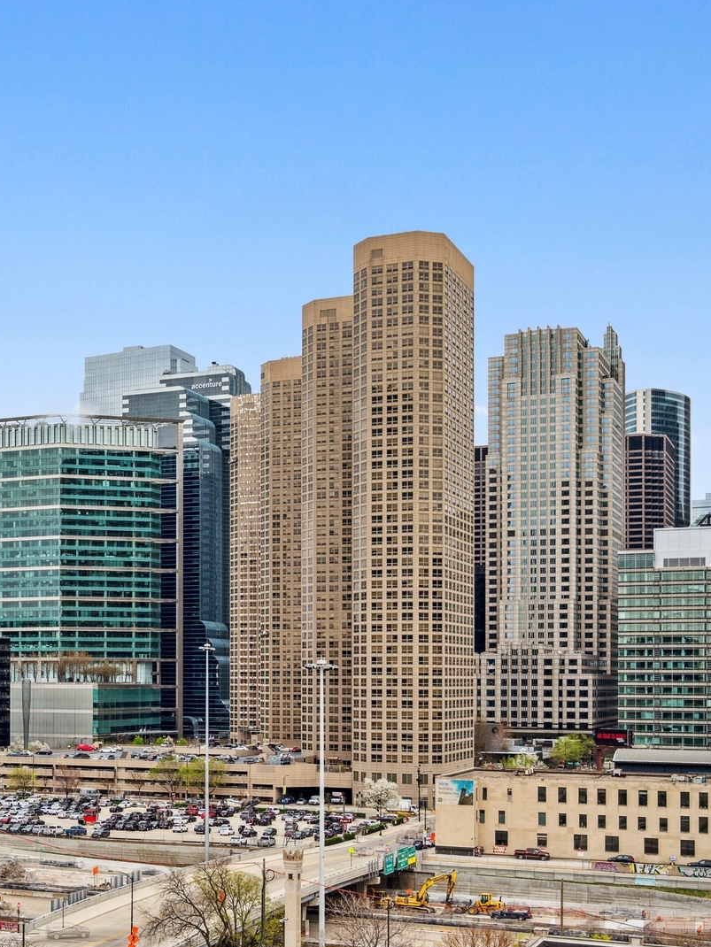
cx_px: 28
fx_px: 1396
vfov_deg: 37.5
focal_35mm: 51
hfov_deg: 27.2
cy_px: 475
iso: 400
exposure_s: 1/1000
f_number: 5
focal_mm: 35
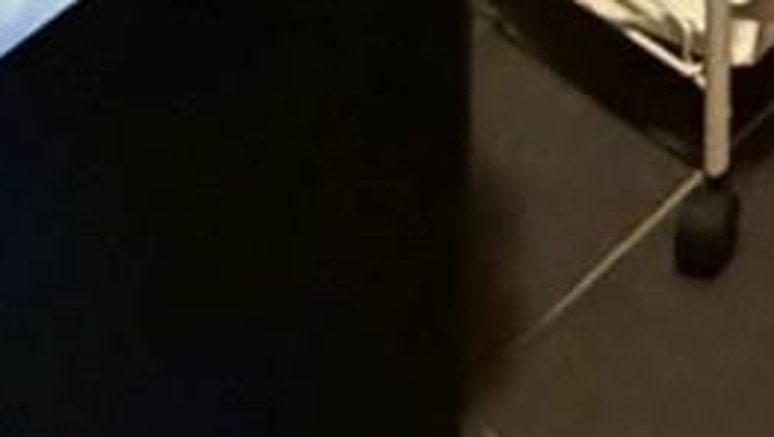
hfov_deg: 15.8
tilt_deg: -4.5
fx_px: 2445
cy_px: -1748
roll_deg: +0.2
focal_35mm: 119
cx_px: 1306
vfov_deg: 6.2
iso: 1000
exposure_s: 1/40
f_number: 2.2
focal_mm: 2.22
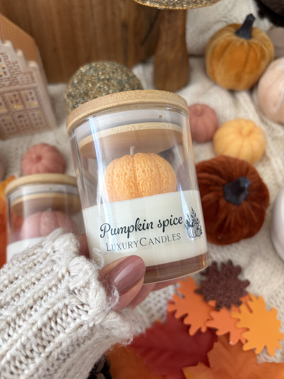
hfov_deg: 53.1
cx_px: 142
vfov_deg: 67.3
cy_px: 190
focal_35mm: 26
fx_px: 284
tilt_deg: -60.8
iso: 100
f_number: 1.6
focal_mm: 5.96
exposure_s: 1/121
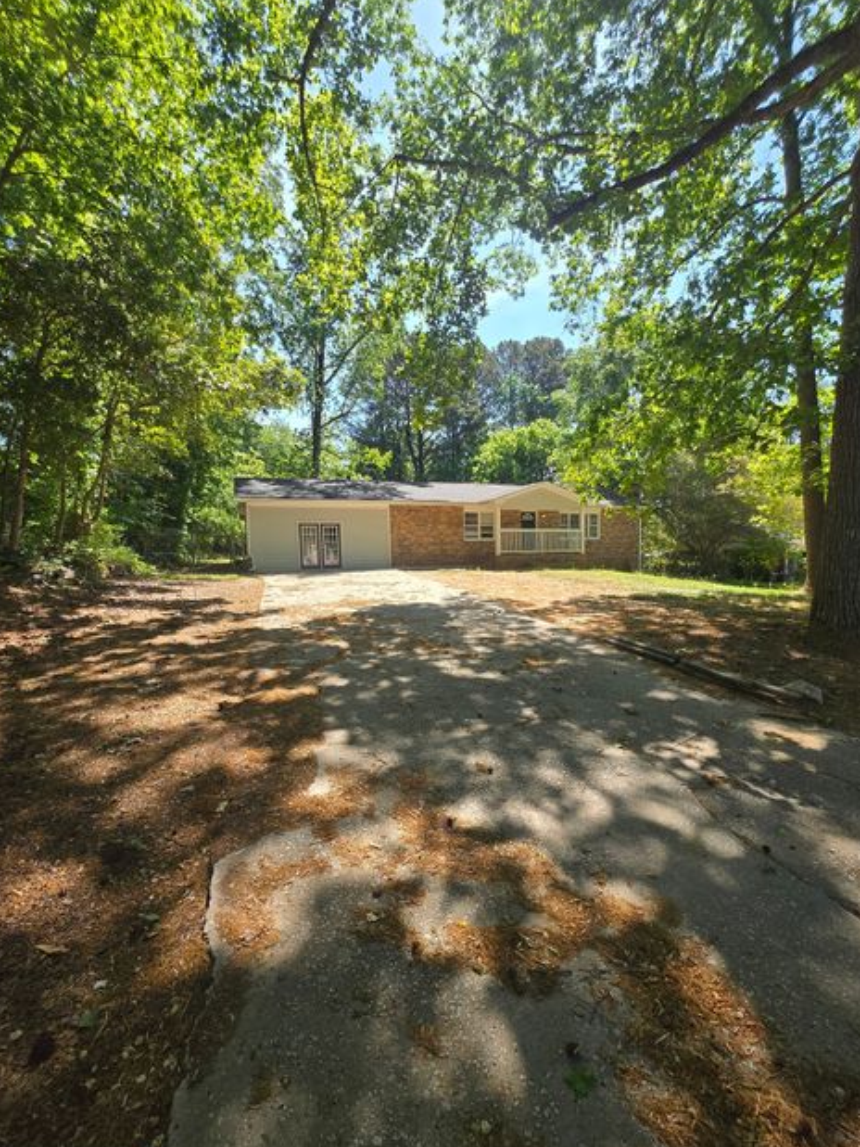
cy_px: 596
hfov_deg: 85.6
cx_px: 447
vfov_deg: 102.0
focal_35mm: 14
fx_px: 464
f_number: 2.2
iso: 25
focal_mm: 1.7
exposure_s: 1/398
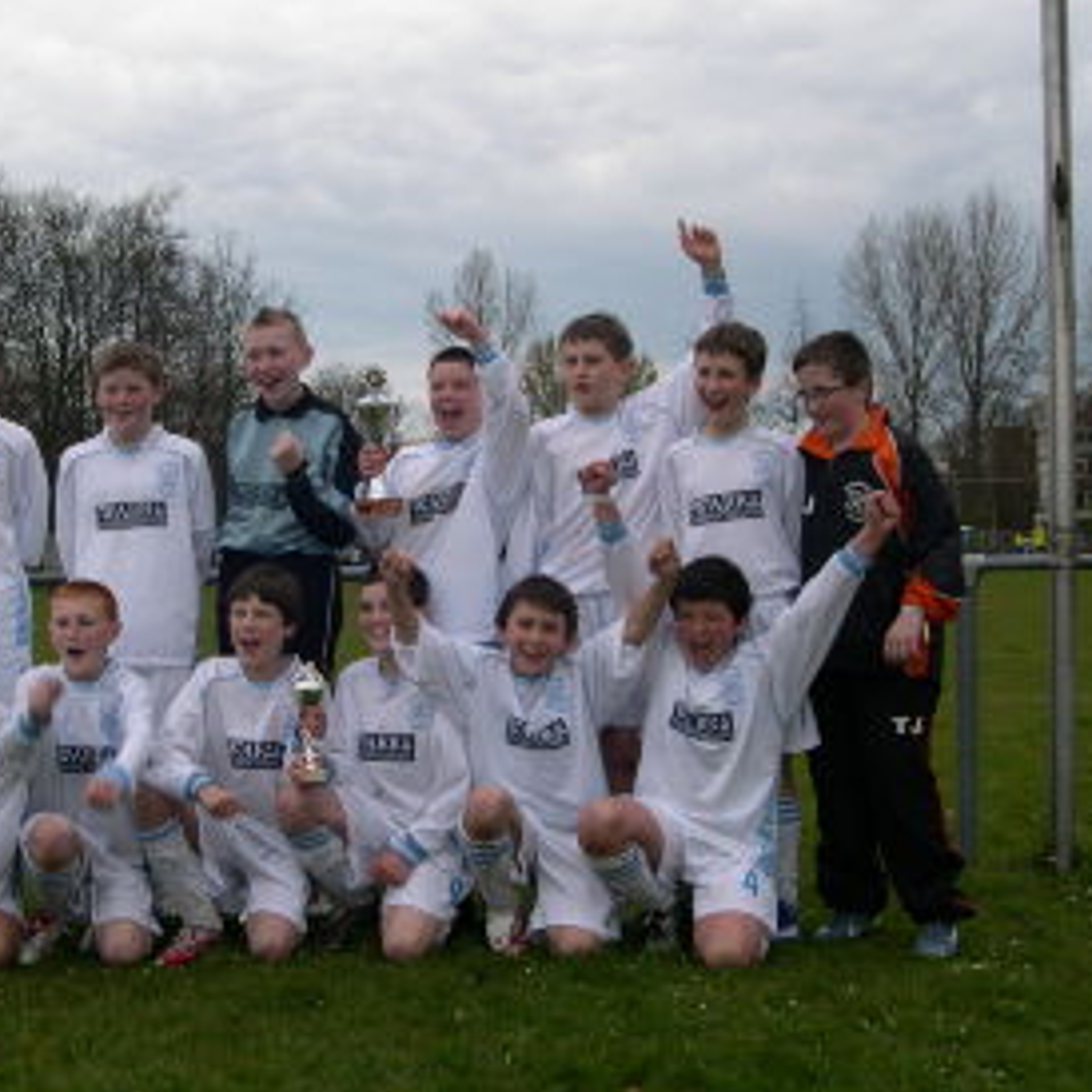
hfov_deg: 34.3
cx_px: 355
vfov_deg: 34.7
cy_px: 514
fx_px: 1749
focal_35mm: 49
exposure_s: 1/116
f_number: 7.6
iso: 100
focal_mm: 8
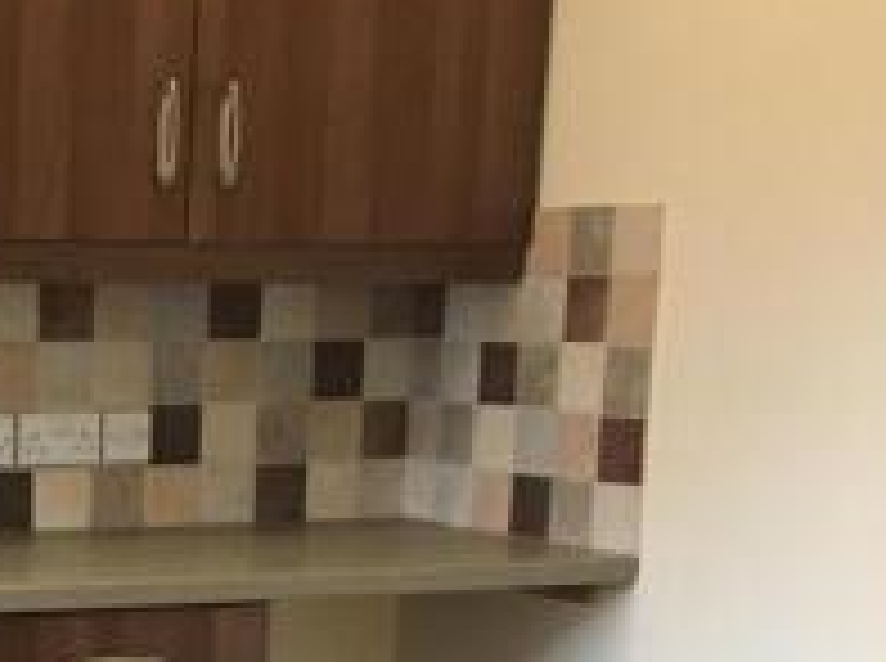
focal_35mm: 86
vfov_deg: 16.6
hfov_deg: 21.1
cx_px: -196
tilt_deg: -10.5
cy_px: 714
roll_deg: +0.4
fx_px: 2197
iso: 200
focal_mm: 4.15
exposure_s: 1/17
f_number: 2.2
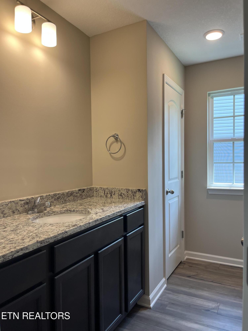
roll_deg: +0.9
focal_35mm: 26
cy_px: 166
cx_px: 124
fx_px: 248
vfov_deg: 67.3
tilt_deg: -0.4
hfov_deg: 53.1
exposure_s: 1/120
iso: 80
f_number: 1.6
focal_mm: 5.1
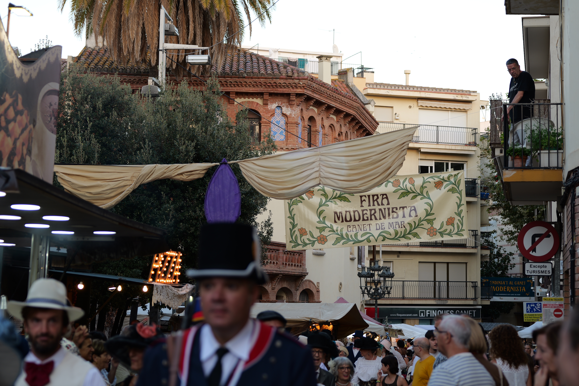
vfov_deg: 17.7
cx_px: 324
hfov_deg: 26.3
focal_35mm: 77
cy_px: 202
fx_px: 1238
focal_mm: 60
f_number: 2.8
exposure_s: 1/80
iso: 100
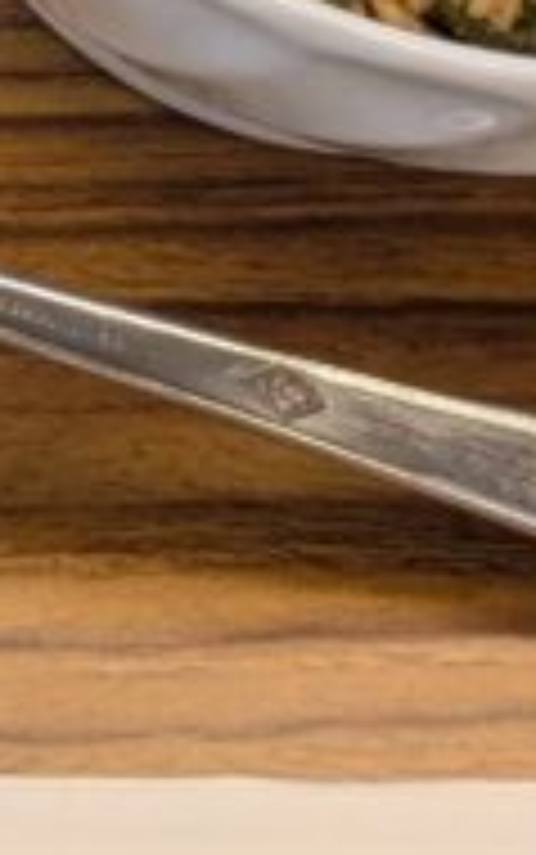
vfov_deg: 13.1
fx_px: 3594
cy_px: -270
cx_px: -991
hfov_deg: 7.6
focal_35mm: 154
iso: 131
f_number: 1.73
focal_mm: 4.38
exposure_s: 1/60
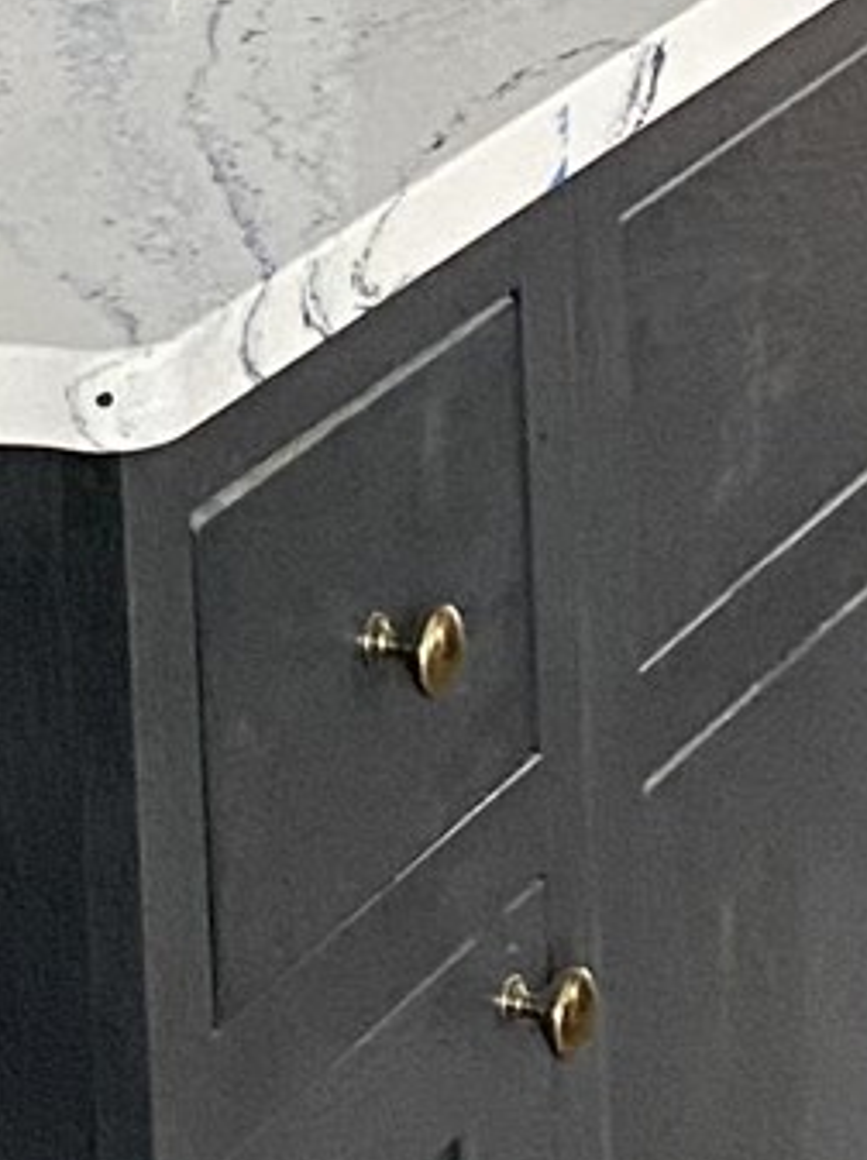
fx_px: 5956
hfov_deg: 8.3
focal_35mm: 178
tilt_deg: -4.1
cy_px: -1046
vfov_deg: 10.4
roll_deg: +2.7
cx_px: 24
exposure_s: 1/60
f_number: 1.8
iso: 500
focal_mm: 4.25
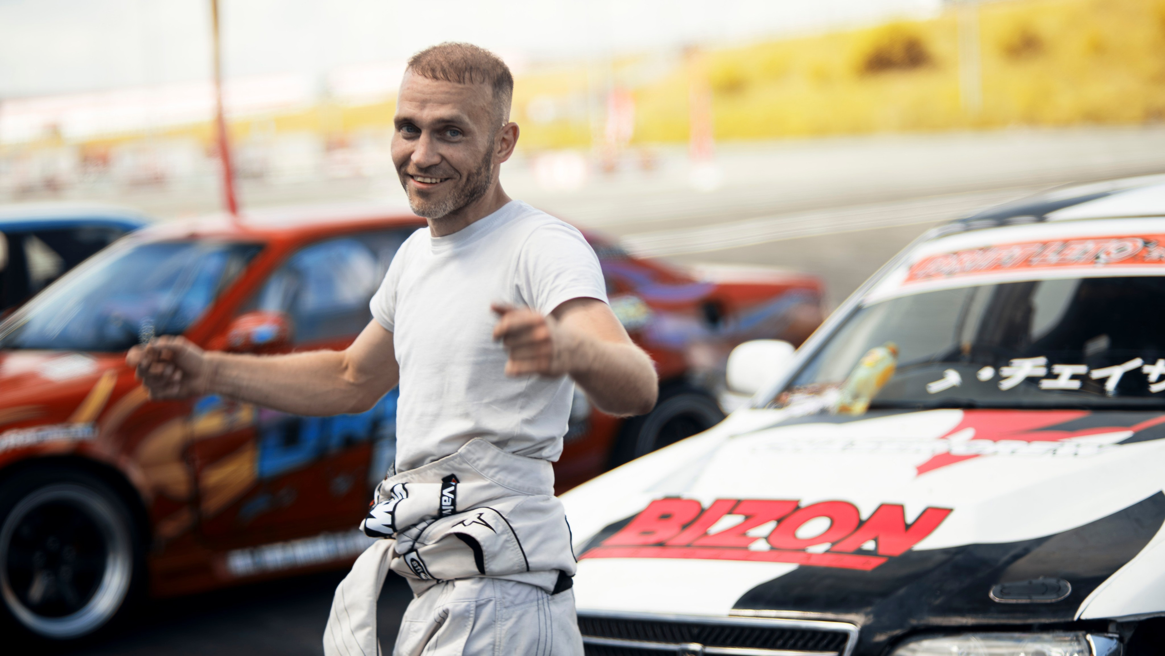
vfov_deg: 13.6
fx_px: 2751
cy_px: 328
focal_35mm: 89
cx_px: 582
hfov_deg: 23.9
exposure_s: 1/250
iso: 100
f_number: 1.8
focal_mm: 85
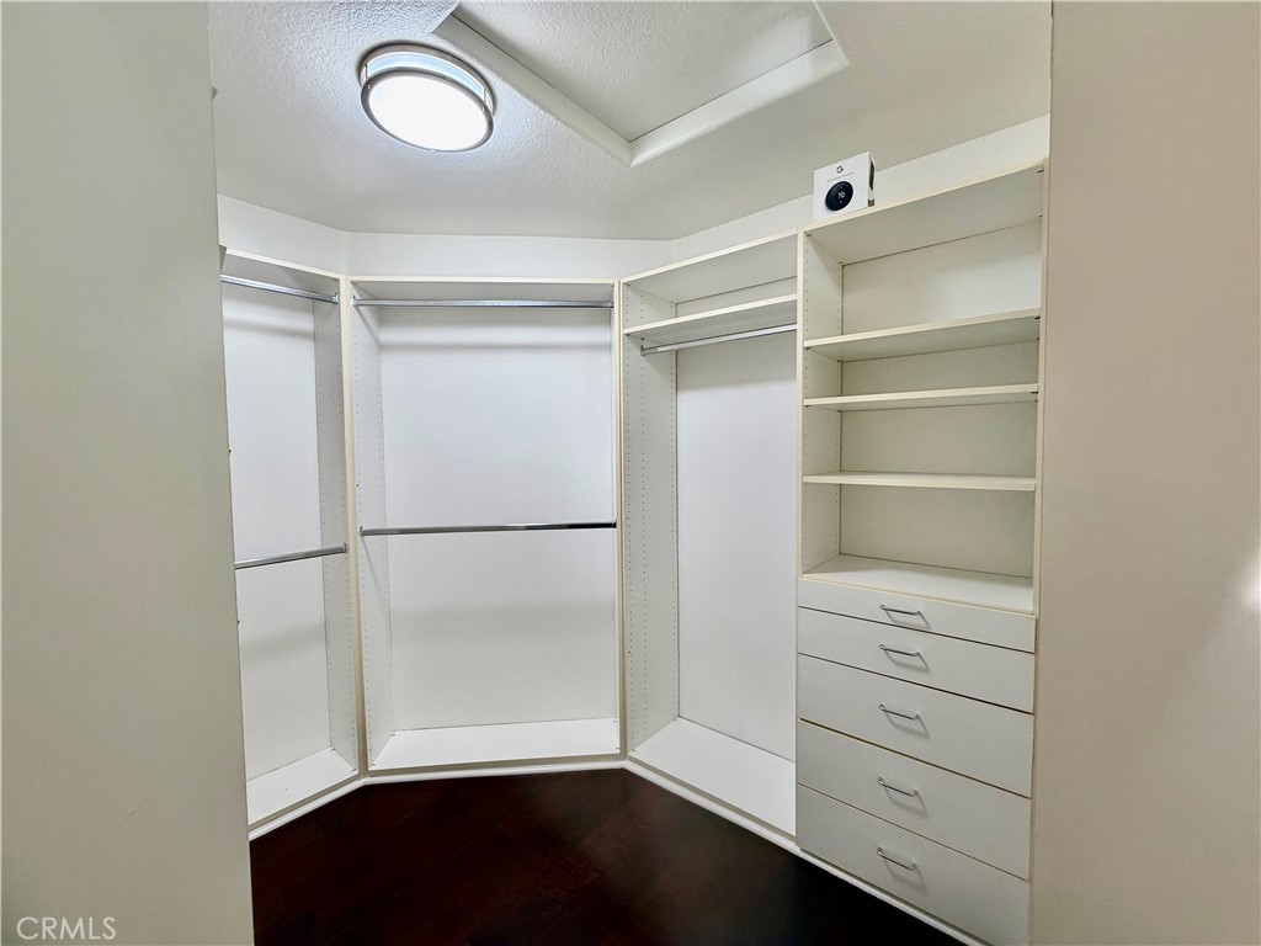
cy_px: 473
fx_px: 510
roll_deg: +1.0
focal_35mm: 14
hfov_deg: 102.1
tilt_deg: -3.5
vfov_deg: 85.7
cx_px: 630
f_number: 2.2
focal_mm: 2.22
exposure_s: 1/120
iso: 250
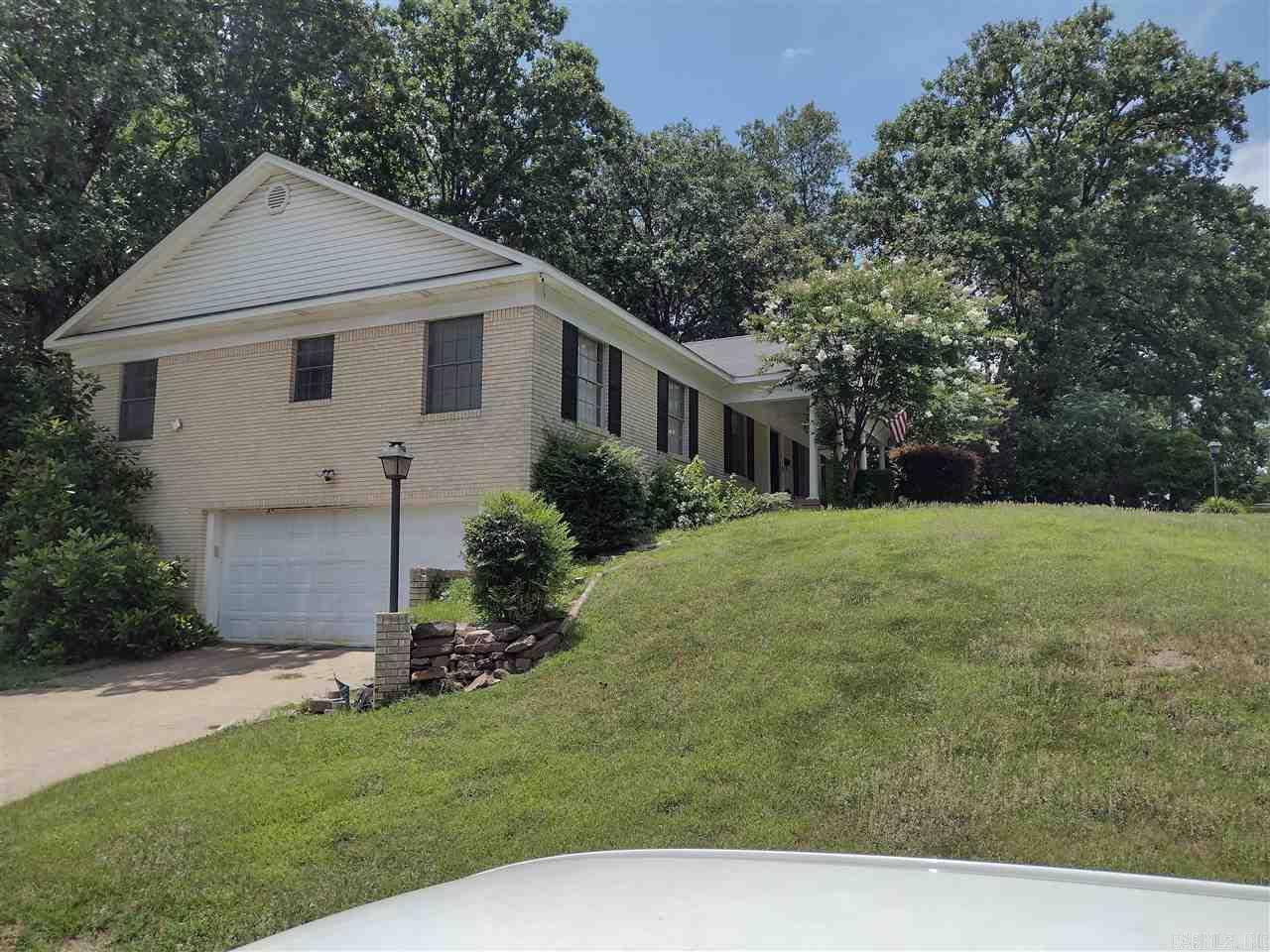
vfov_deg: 51.4
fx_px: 991
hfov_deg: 65.3
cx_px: 635
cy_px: 476
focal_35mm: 27
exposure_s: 1/3410
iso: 100
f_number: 1.7
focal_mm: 4.71
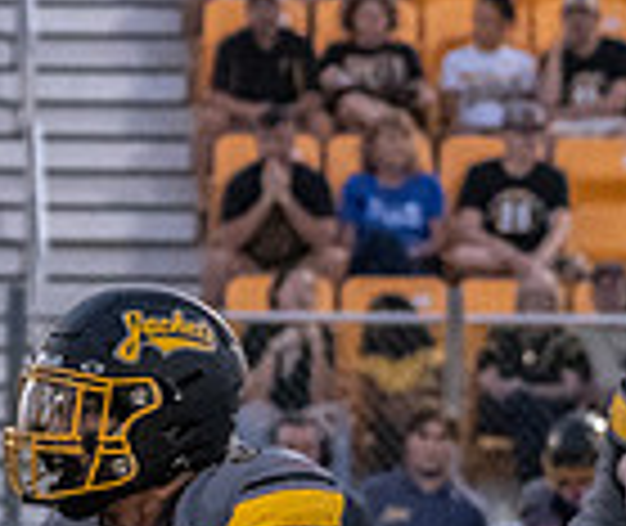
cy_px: 994
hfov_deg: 2.5
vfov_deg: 2.1
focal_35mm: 765
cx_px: 466
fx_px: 14466
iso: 8000
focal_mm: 123
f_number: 5.6
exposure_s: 1/1000
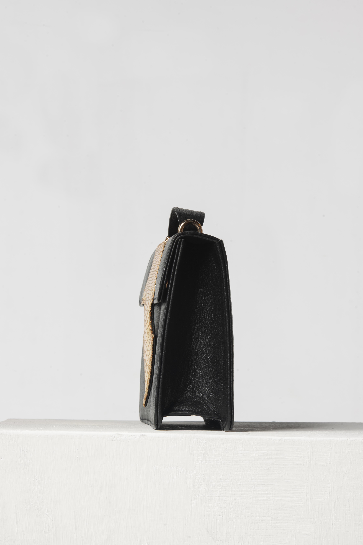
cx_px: 182
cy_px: 272
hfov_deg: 10.5
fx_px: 1966
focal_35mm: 130
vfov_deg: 15.8
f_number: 16
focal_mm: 130
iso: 100
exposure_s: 1/125
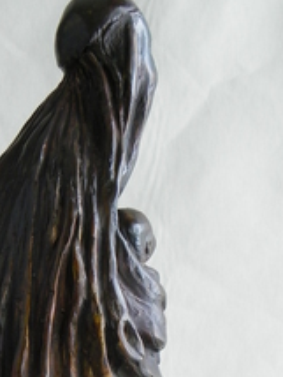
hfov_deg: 18.9
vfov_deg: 23.9
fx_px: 838
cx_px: 33
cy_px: 403
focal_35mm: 77
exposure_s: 1/30
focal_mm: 5.9
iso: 160
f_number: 2.8
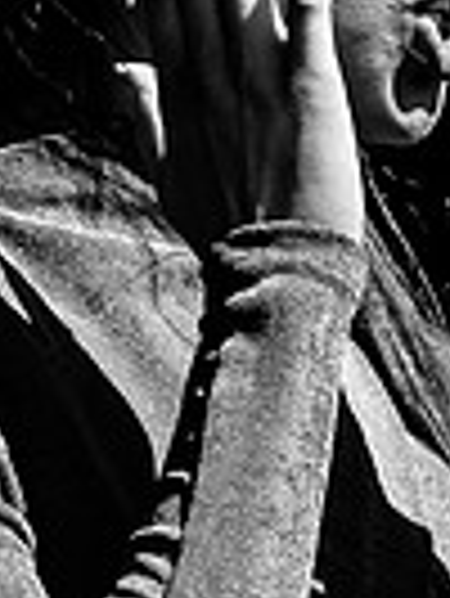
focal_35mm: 719
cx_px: 336
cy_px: -24
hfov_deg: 2.1
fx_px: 12443
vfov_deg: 2.8
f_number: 5.6
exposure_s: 1/400
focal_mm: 145
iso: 200
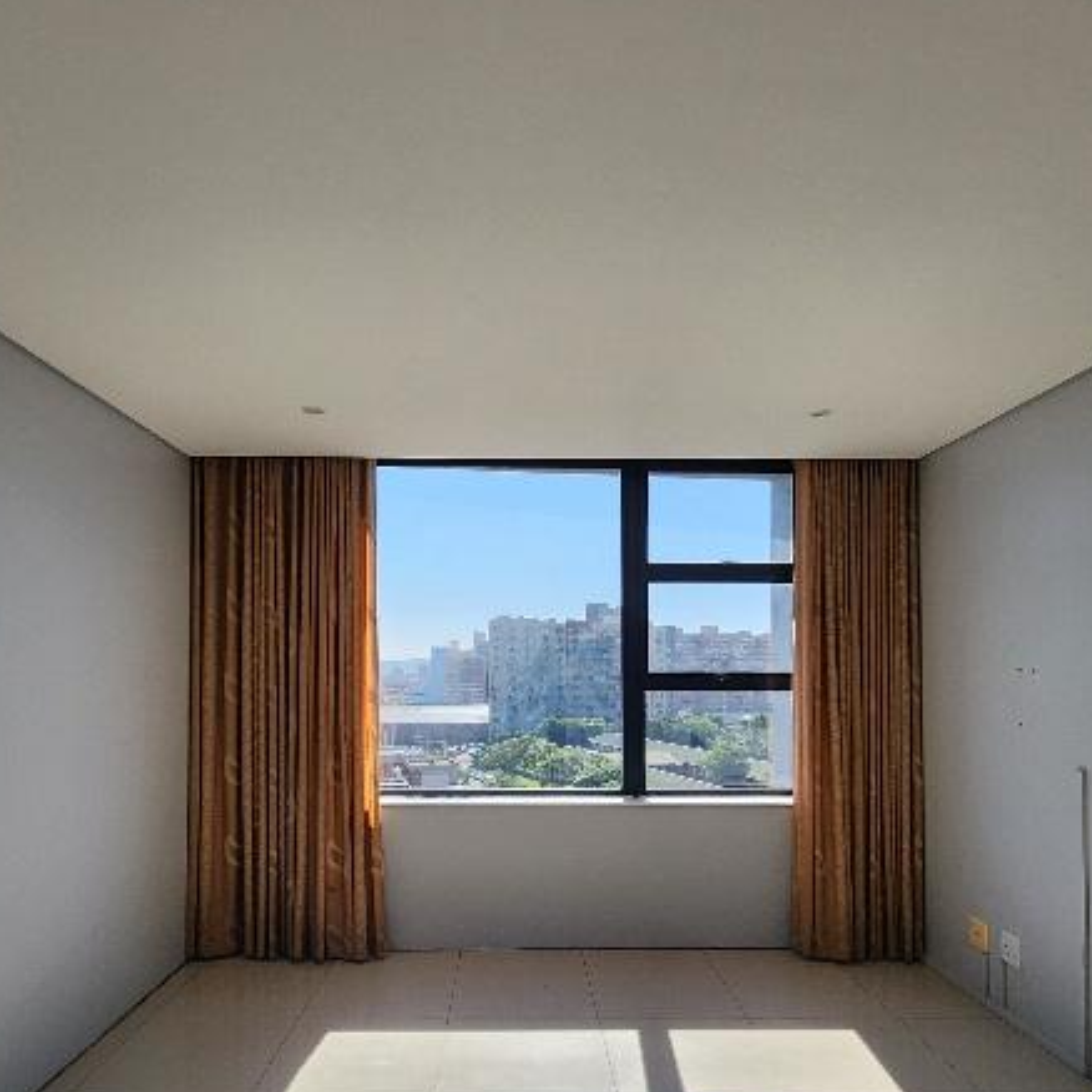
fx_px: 749
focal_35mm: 21
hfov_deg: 72.1
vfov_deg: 71.1
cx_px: 524
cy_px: 676
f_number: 2.2
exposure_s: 1/1667
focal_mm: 2.2
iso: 50
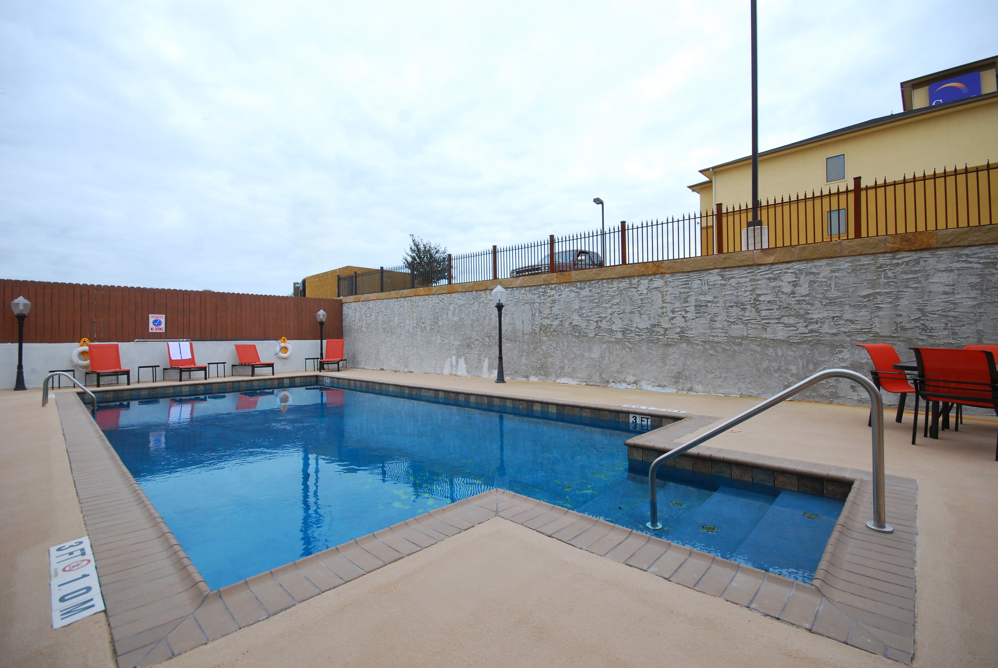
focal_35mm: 15
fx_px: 416
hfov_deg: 100.3
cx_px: 499
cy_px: 334
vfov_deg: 77.5
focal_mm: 10
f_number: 8
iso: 400
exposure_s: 1/250
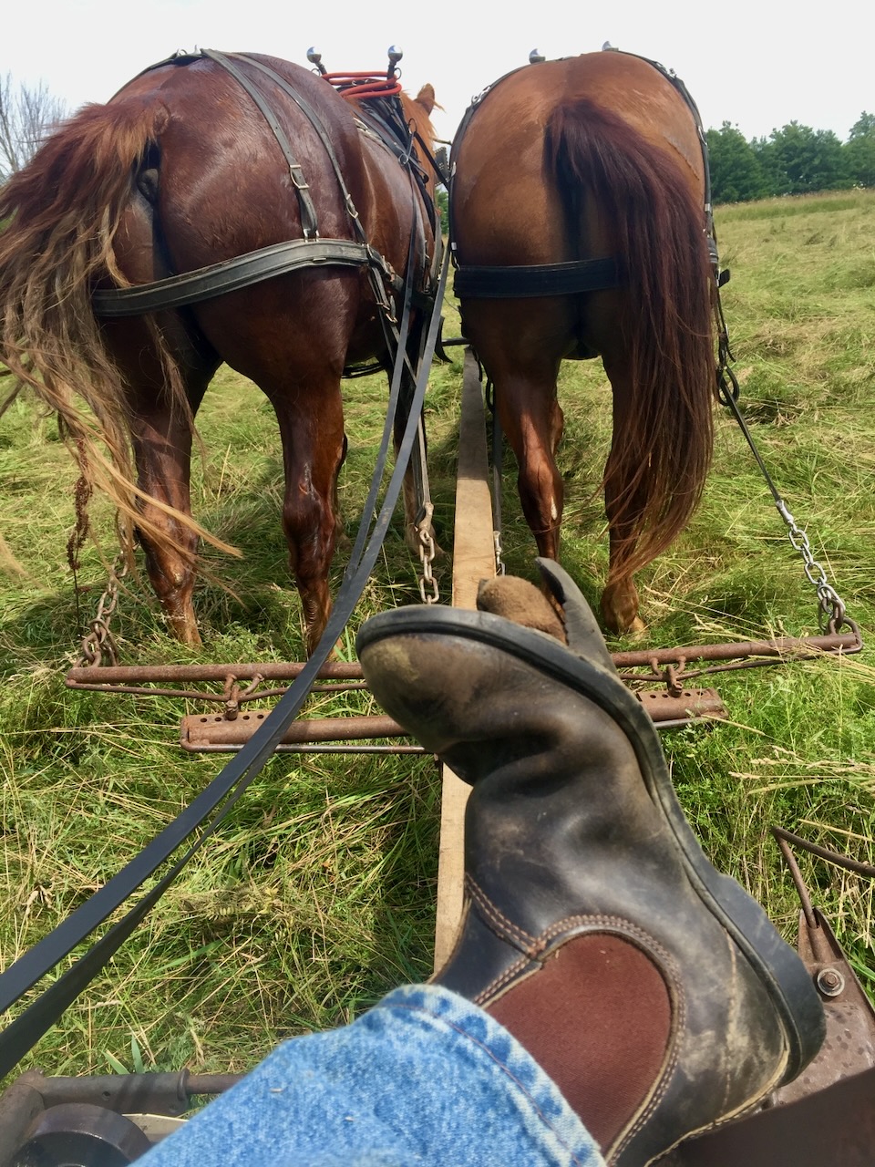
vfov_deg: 61.7
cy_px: 584
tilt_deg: -16.2
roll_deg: +5.2
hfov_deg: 48.2
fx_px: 977
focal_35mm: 29
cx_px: 438
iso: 32
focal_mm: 4.15
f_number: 2.2
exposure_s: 1/670
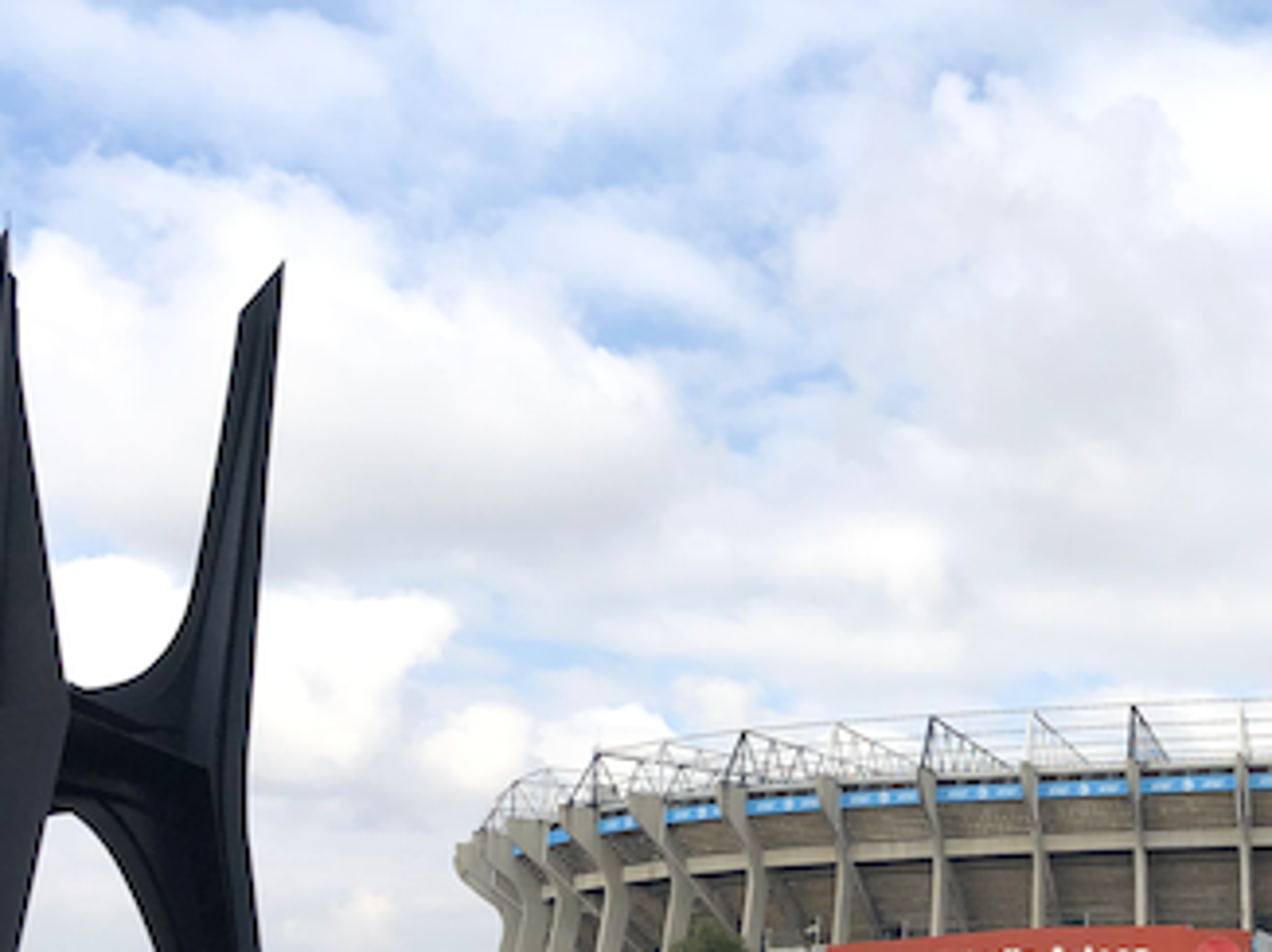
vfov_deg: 26.1
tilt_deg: +12.4
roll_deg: +1.3
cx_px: 1022
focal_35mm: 55
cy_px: 734
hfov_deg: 33.9
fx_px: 2020
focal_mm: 4
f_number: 1.8
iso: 20
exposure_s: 1/2114
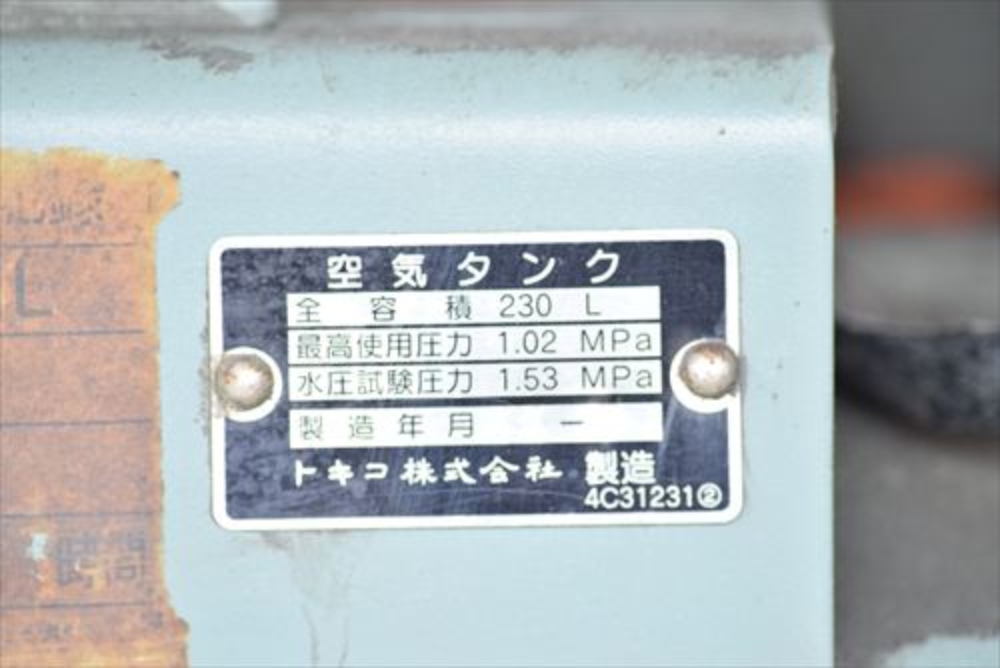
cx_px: 500
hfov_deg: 4.6
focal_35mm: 450
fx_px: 12507
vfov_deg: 3.1
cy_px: 334
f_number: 6.3
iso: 1250
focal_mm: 300
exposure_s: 1/250
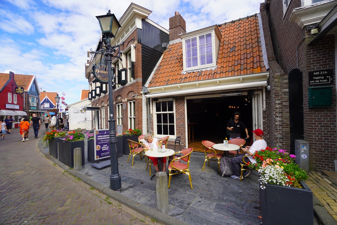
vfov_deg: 77.3
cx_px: 168
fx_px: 140
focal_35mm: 15
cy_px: 112
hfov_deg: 100.4
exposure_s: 1/320
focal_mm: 10
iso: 100
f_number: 5
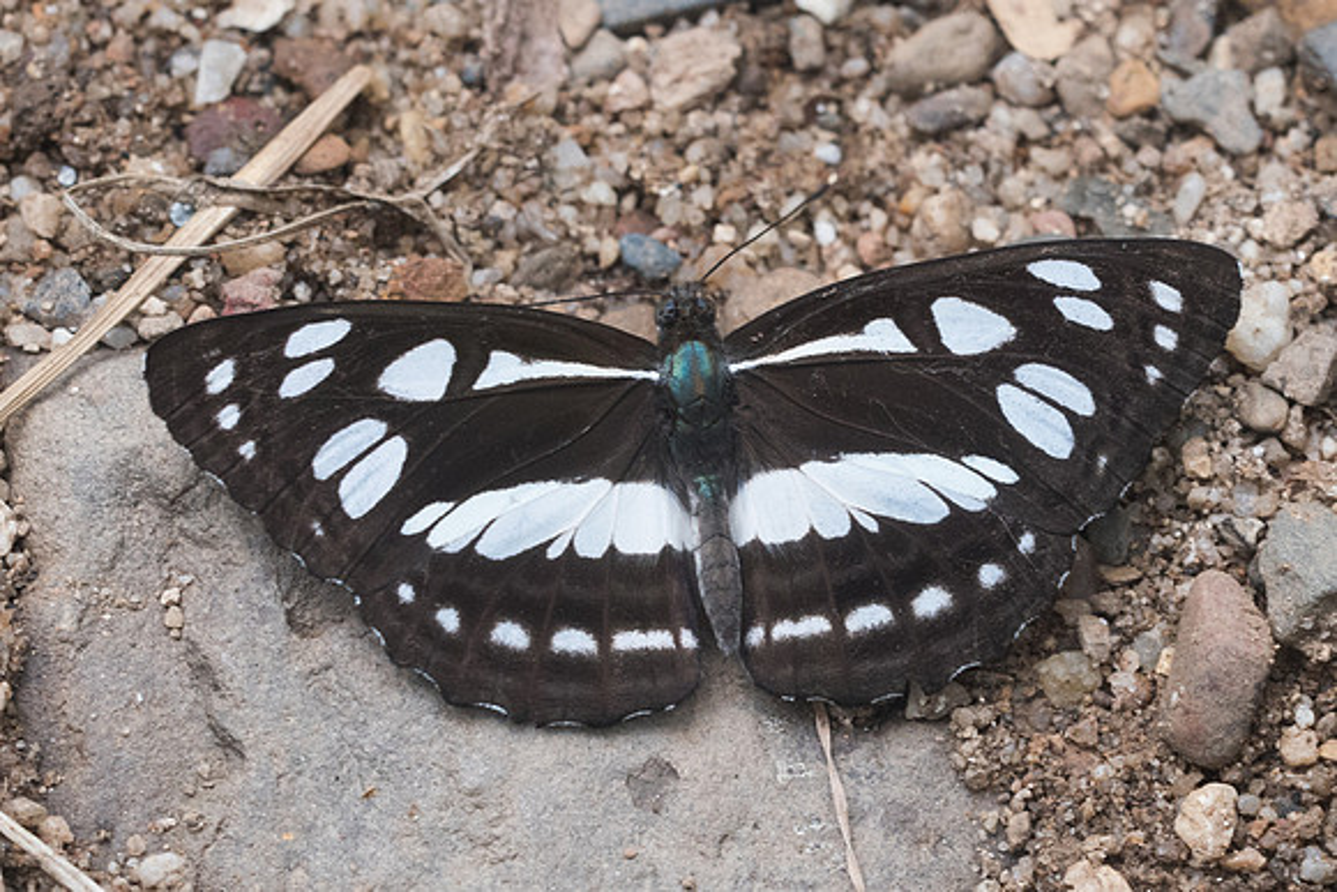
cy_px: 405
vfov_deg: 3.0
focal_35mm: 466
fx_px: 17299
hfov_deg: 4.4
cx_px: 755
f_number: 7.1
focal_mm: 150
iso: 800
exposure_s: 1/160
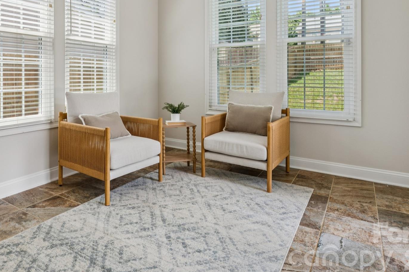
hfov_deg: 71.3
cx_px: 162
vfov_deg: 50.2
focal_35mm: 25
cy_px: 77
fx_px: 281
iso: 100
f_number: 13
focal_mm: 16.5
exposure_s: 1/10
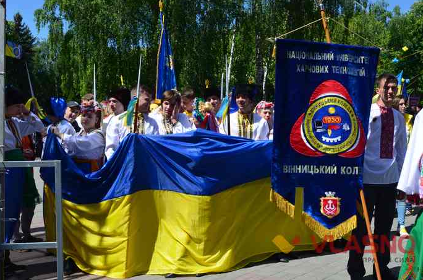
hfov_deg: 44.1
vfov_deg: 30.0
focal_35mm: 45
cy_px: 138
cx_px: 215
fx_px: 522
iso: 110
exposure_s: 1/125
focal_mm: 29
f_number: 11
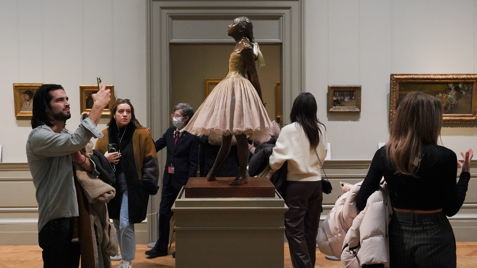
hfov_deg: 50.5
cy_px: 130
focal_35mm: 40
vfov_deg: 29.7
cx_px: 238
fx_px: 506
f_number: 6.3
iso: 8000
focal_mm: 38
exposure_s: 1/100
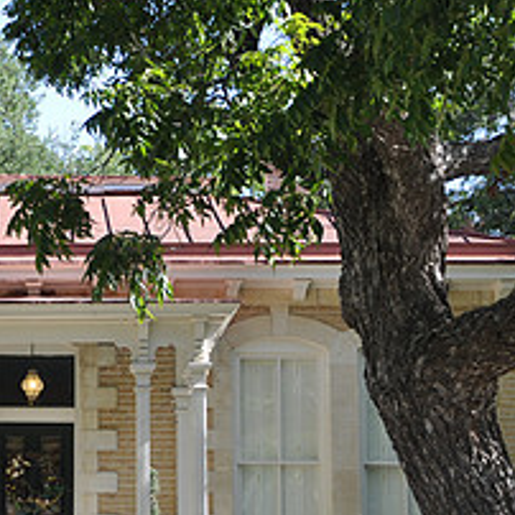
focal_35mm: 124
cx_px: 61
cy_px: 374
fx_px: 2087
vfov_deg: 14.0
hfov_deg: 13.9
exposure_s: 1/125
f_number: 5.6
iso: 200
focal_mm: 34
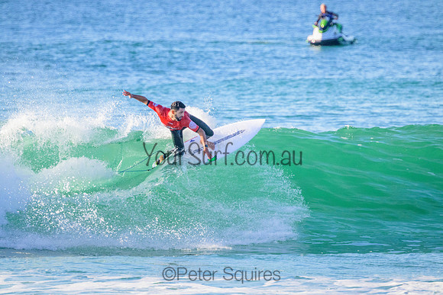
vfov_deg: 1.7
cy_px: 148
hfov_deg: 2.6
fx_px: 9846
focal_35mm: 800
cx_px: 222
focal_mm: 800
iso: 4000
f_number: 11
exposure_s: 1/2000
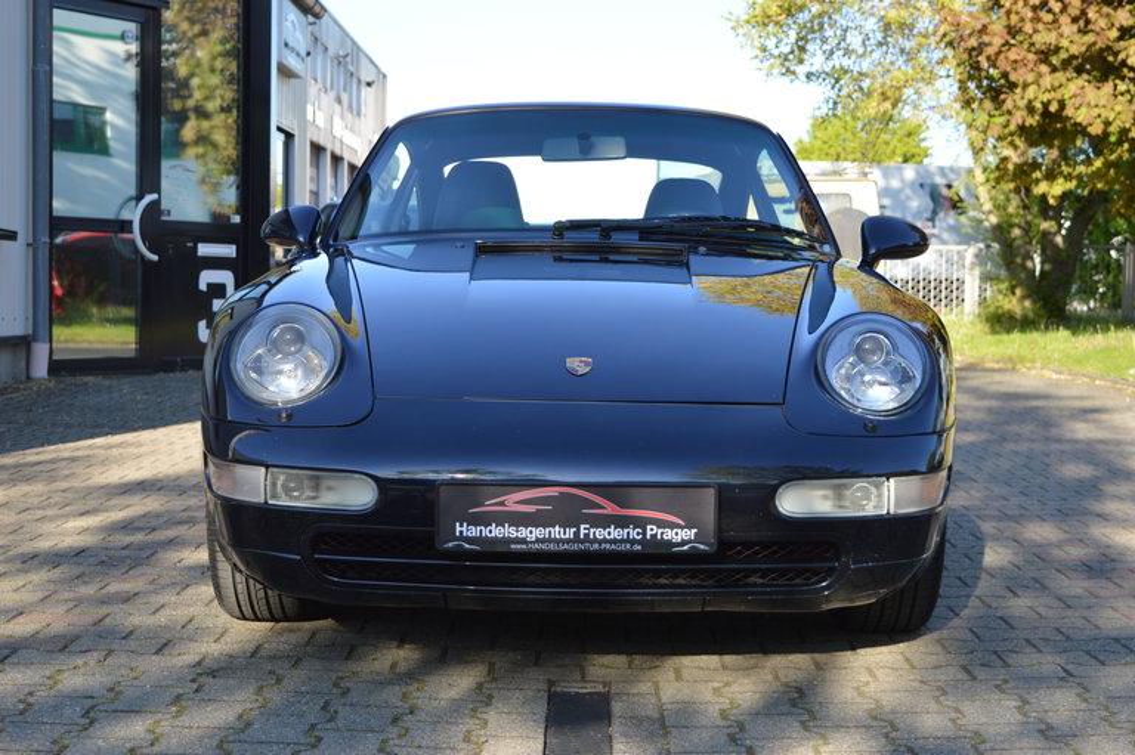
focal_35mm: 60
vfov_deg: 22.6
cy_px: 378
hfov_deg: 33.4
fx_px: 1890
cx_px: 568
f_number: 6.3
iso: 100
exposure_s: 1/160
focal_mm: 40
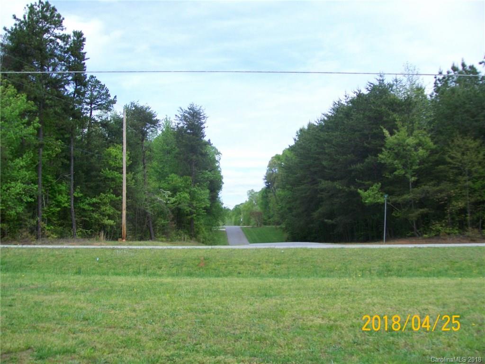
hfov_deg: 51.4
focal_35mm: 36
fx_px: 504
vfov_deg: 39.7
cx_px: 242
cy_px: 182
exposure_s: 1/640
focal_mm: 6
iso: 64
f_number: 2.7
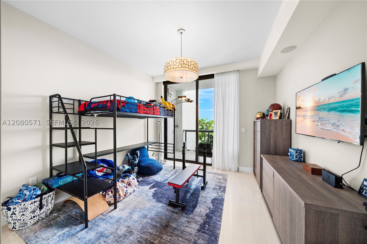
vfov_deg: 90.0
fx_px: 122
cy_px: 122
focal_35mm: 12
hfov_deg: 112.6
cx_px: 184
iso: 200
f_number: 8
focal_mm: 12
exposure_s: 1/15
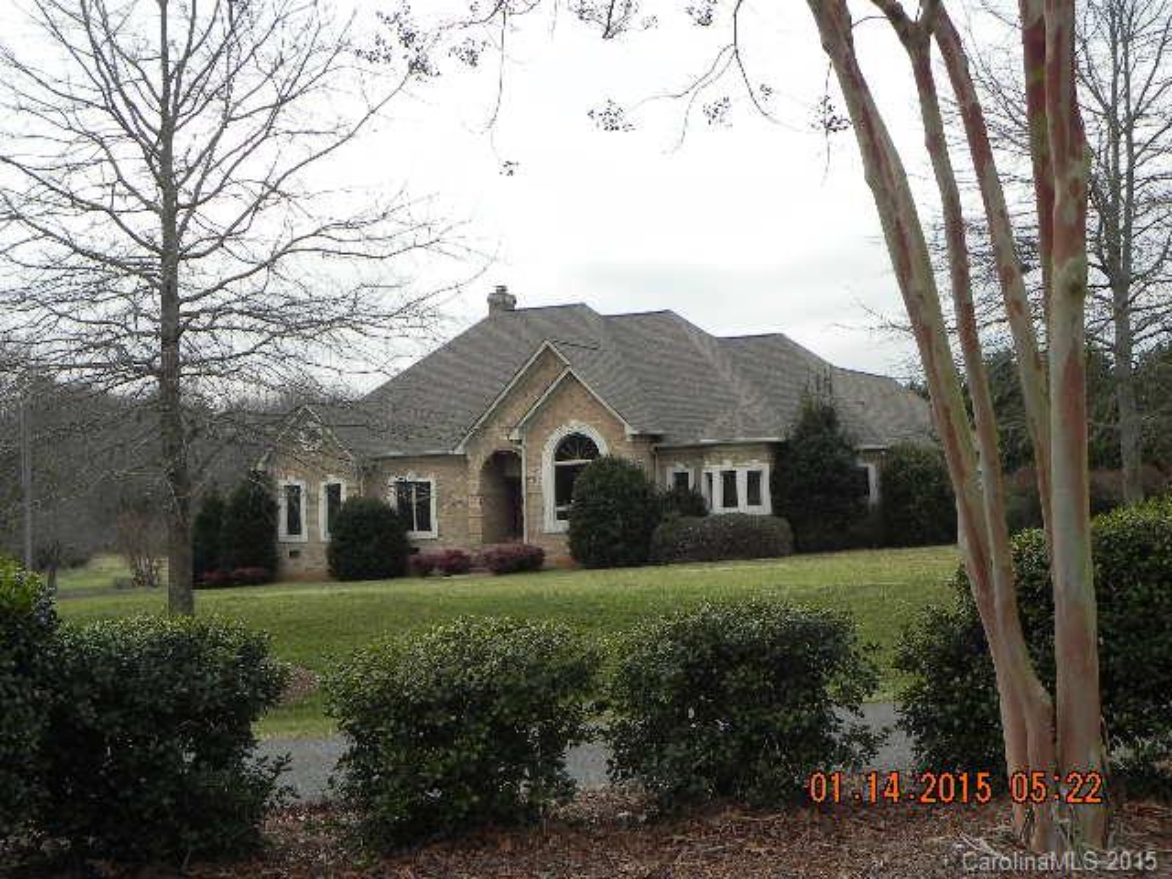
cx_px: 586
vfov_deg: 31.5
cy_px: 440
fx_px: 1557
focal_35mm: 46
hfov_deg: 41.2
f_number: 4
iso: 160
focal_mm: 8.2
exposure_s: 1/155
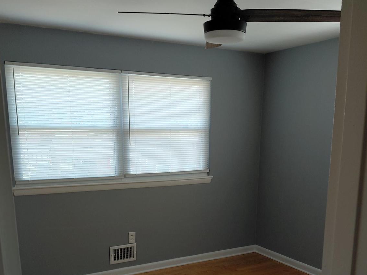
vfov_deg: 40.4
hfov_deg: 54.0
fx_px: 361
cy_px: 212
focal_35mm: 34
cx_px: 181
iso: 50
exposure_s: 1/128
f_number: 1.8
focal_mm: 4.69
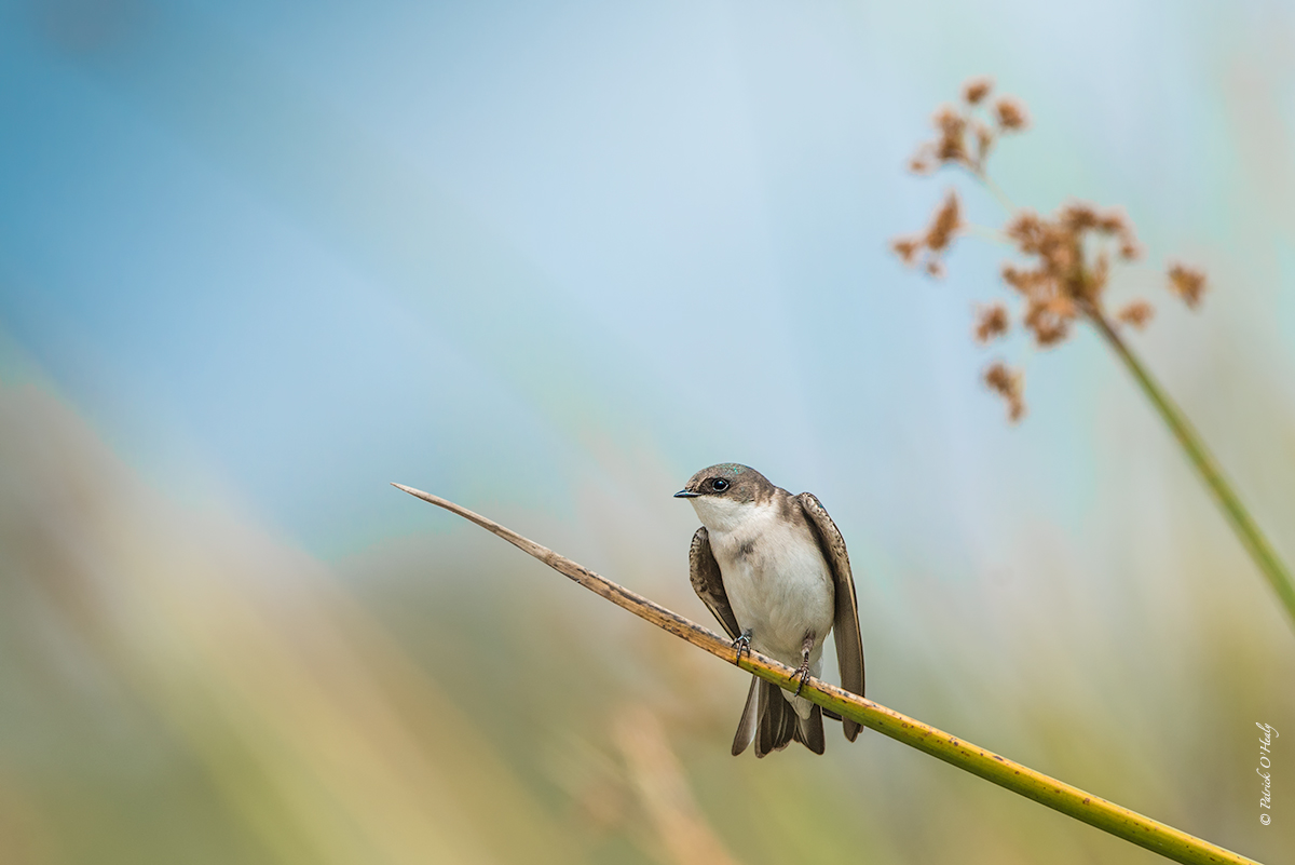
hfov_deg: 3.4
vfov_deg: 2.3
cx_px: 648
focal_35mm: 600
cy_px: 432
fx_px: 21590
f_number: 7.1
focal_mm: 600
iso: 500
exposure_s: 1/1250
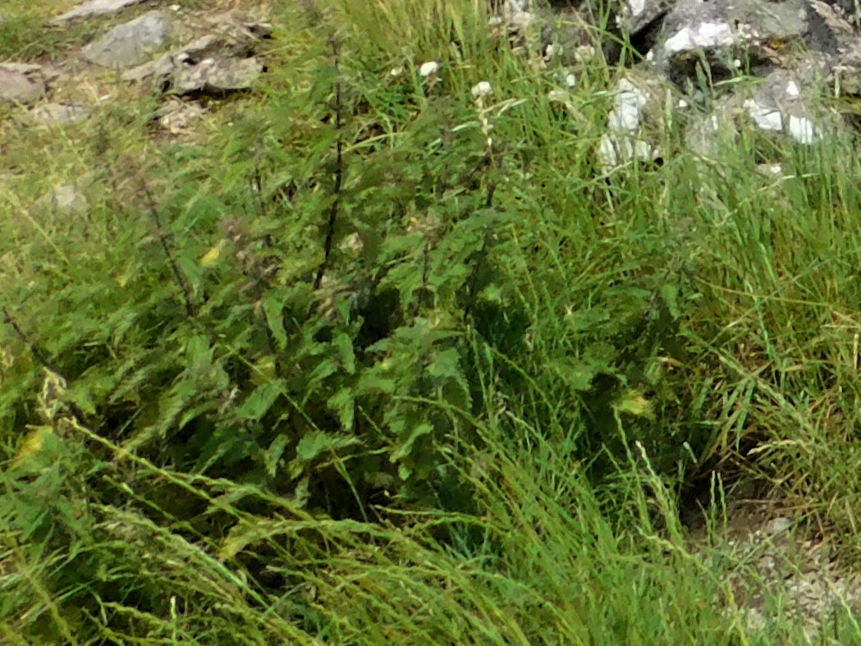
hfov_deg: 15.3
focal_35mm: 101
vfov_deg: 13.3
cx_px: 1766
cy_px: -499
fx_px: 2512
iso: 125
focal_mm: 4
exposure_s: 1/1250
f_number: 3
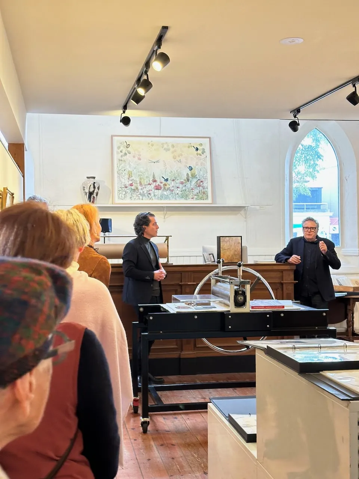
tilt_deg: +0.4
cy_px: 240
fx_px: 664
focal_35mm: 48
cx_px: 180
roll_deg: -0.1
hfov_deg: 30.3
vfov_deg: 39.7
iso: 100
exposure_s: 1/50
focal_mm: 6.86
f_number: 1.78
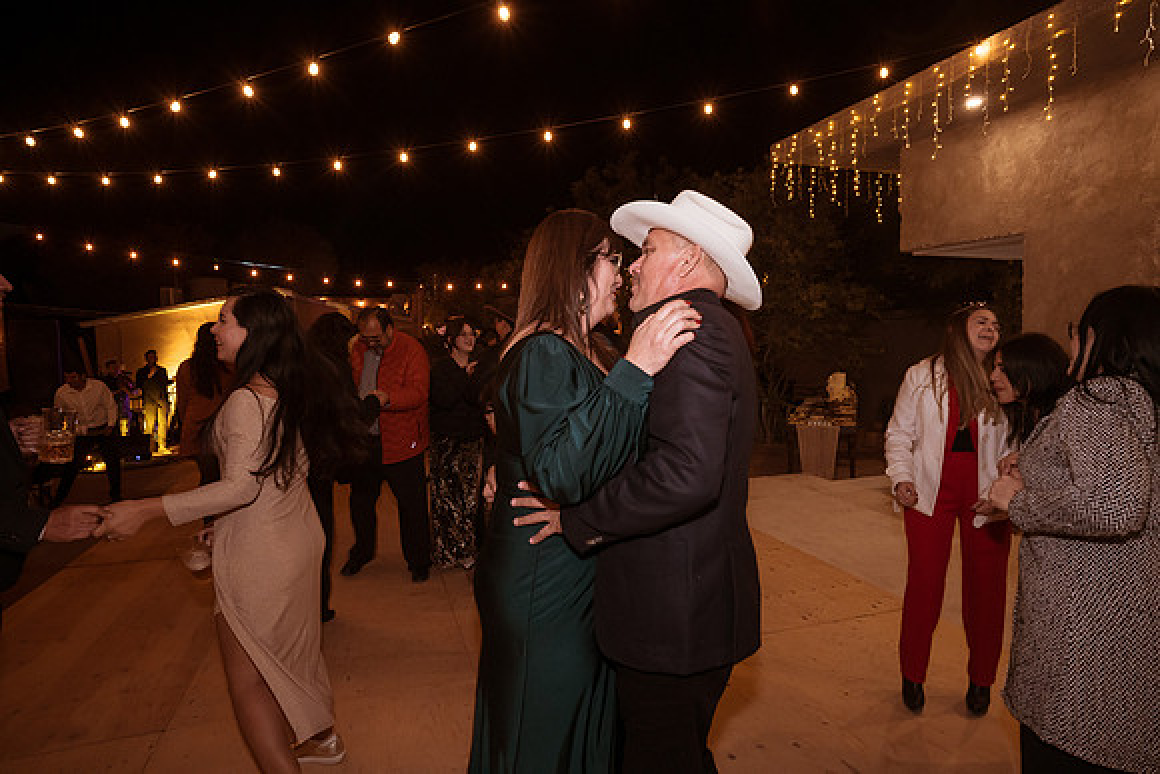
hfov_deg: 84.0
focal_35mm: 20
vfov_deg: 62.0
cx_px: 580
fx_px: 645
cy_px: 387
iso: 3200
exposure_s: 1/60
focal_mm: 20
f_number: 6.3
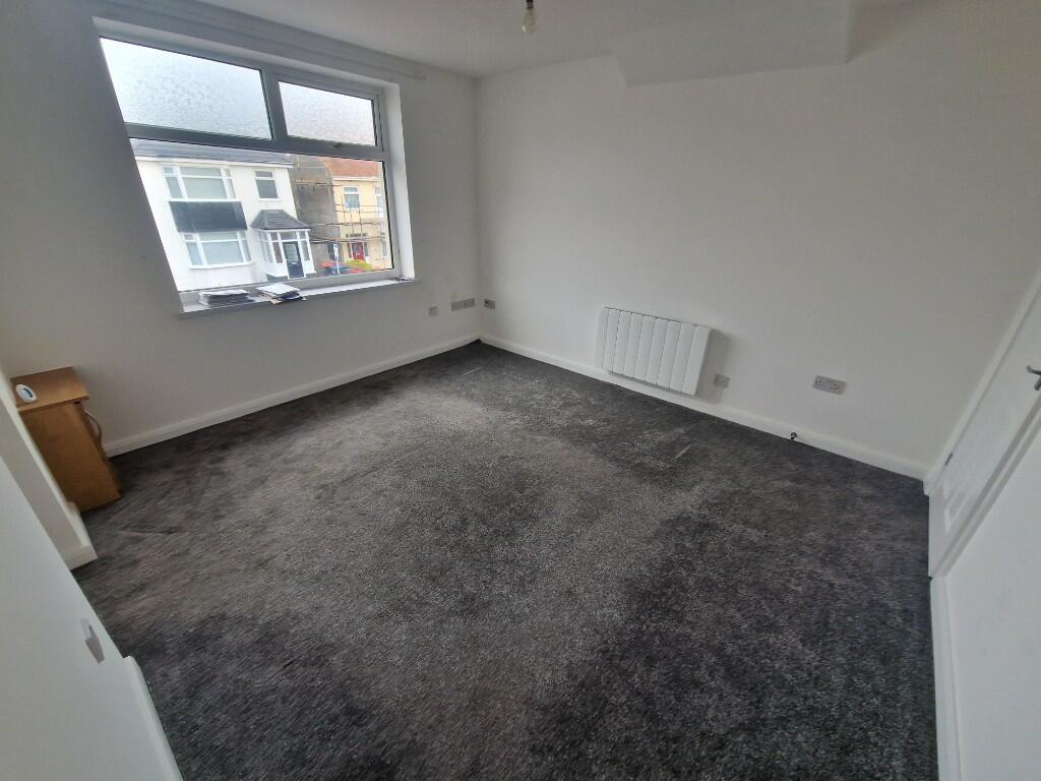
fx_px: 391
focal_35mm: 13
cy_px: 390
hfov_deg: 106.2
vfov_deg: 89.9
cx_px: 520
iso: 100
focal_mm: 2.2
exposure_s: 1/100
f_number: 2.2
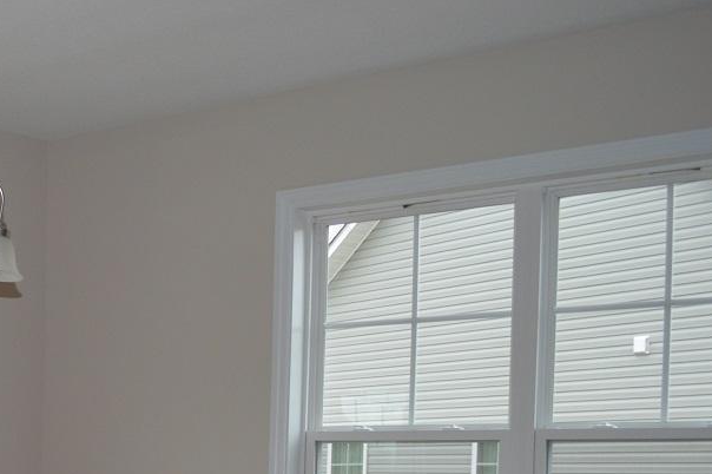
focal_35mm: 67
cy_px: 568
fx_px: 1324
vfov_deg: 19.2
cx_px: -104
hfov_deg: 27.2
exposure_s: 1/125
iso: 320
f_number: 4
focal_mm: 18
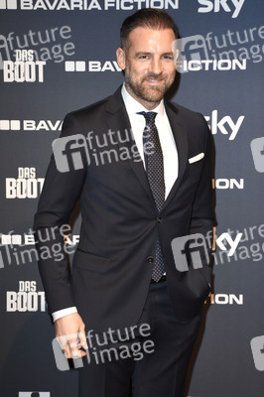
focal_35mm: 78
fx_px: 859
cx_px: 132
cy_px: 198
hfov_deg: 17.5
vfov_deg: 26.0
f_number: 6.3
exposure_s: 1/160
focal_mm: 52
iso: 800
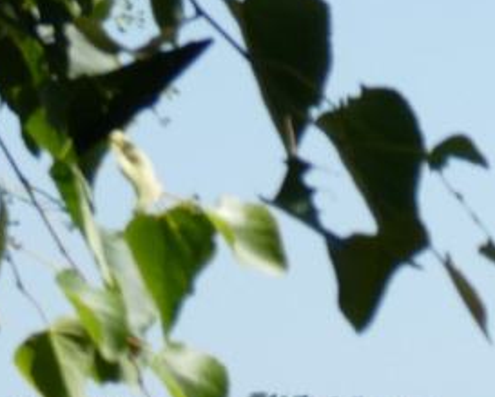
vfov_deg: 2.5
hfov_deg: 3.1
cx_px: 573
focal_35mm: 613
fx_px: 8990
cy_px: 805
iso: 80
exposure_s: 1/320
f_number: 5.4
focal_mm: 25.6
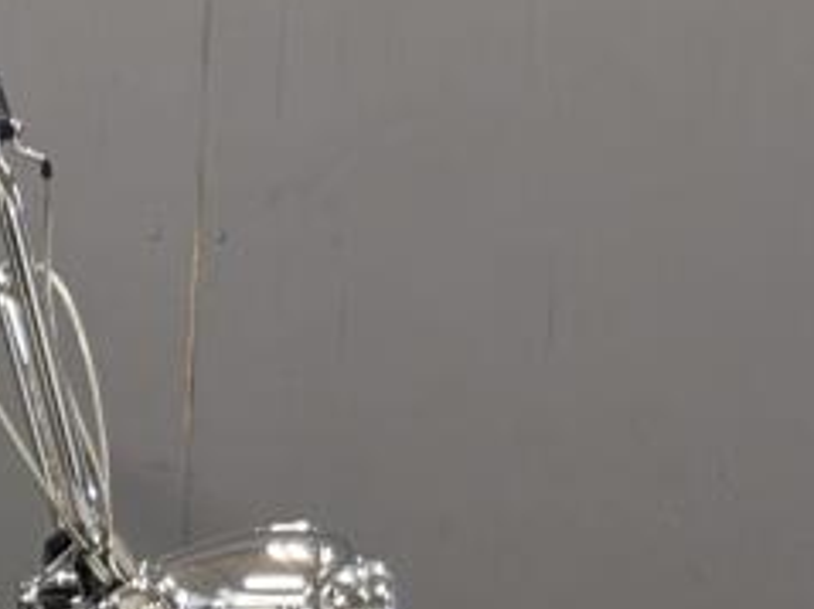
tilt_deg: -10.4
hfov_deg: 11.7
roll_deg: -1.0
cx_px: -405
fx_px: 3784
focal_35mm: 161
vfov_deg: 9.0
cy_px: 868
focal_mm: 6.76
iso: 250
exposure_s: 1/60
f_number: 1.78
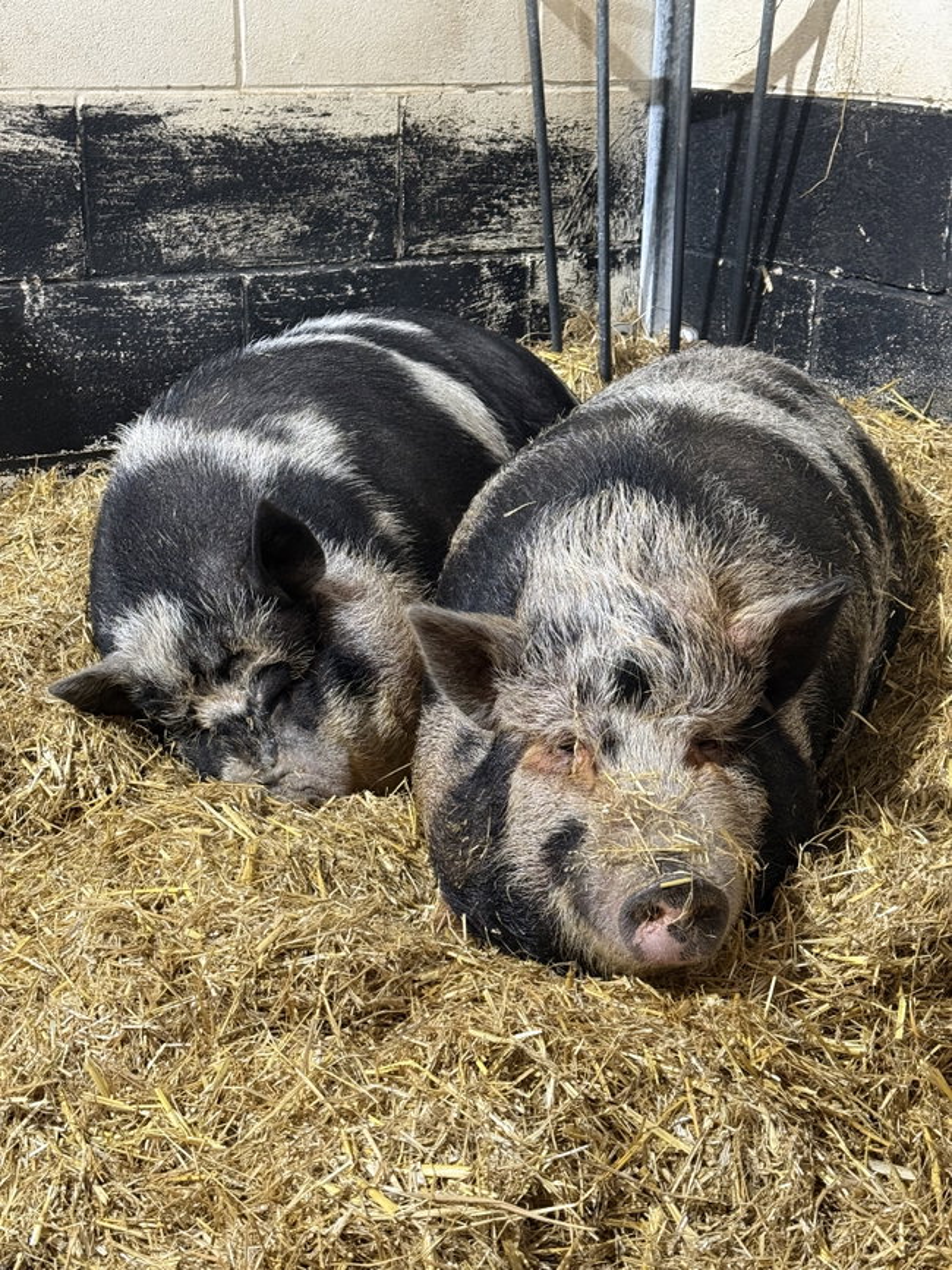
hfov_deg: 30.3
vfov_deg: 39.7
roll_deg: -1.5
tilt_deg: -20.4
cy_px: 635
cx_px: 476
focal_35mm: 48
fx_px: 1761
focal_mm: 6.76
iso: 250
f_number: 1.78
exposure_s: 1/40
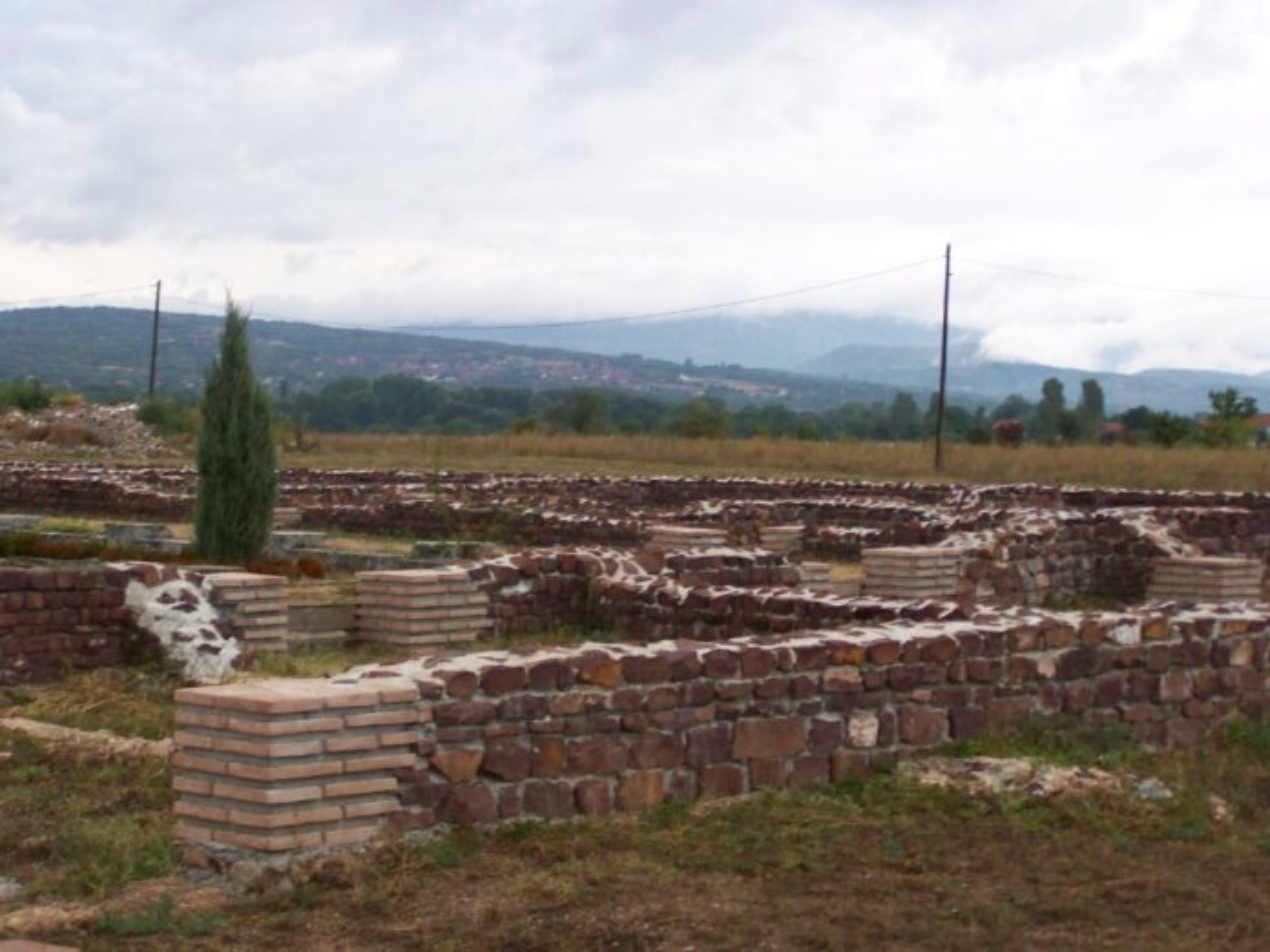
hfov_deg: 26.7
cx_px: 635
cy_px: 476
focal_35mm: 73
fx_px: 2678
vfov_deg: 20.2
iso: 200
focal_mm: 12
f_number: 3.2
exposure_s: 1/80
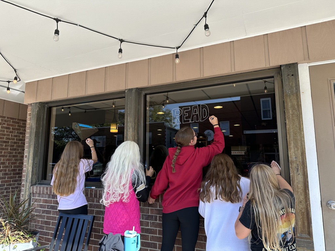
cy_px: 126
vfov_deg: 56.8
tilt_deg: +7.1
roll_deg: -1.0
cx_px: 168
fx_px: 232
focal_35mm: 24
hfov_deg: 71.6
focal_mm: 6.86
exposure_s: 1/773
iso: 80
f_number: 1.78
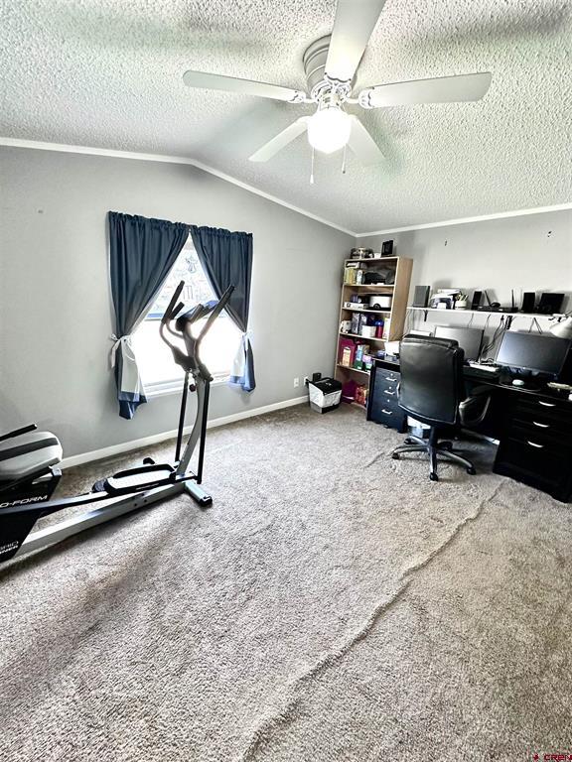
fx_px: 308
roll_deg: -2.1
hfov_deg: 85.7
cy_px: 381
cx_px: 286
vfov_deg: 102.1
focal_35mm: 14
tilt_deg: -16.7
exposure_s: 1/60
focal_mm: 2.22
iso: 400
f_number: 2.2
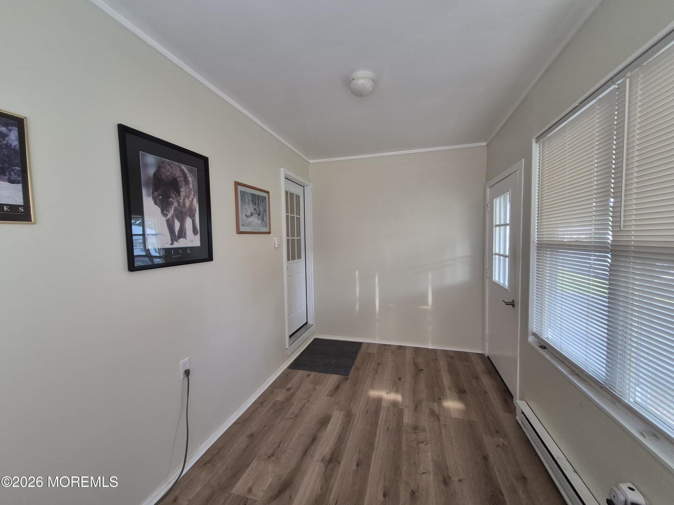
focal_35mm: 13
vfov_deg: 89.9
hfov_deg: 106.2
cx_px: 337
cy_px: 252
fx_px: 253
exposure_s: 1/60
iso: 160
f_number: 2.2
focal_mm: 1.74
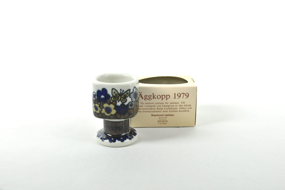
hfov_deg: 46.4
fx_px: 333
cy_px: 95
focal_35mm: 42
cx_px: 142
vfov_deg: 31.9
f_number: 8
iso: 400
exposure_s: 1/8
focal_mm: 28
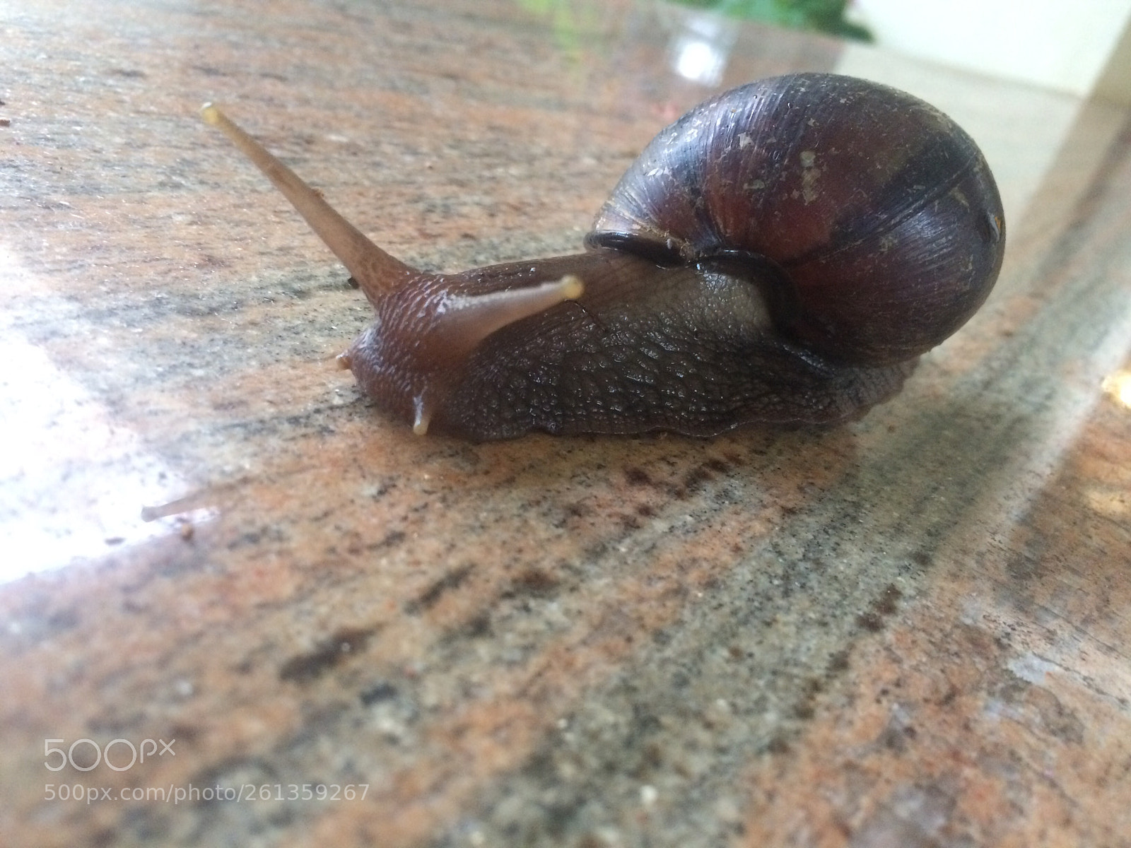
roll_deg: -21.7
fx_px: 948
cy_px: 424
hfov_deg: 61.7
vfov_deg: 48.2
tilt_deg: -28.9
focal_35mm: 29
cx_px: 566
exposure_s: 1/17
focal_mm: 4.15
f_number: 2.2
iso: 320
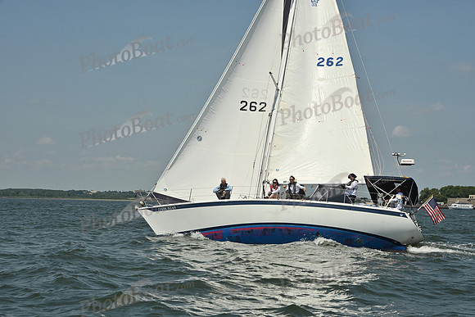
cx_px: 238
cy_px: 158
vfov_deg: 19.5
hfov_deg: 28.8
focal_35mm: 70
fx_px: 924
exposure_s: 1/1250
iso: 320
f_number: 14
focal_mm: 70
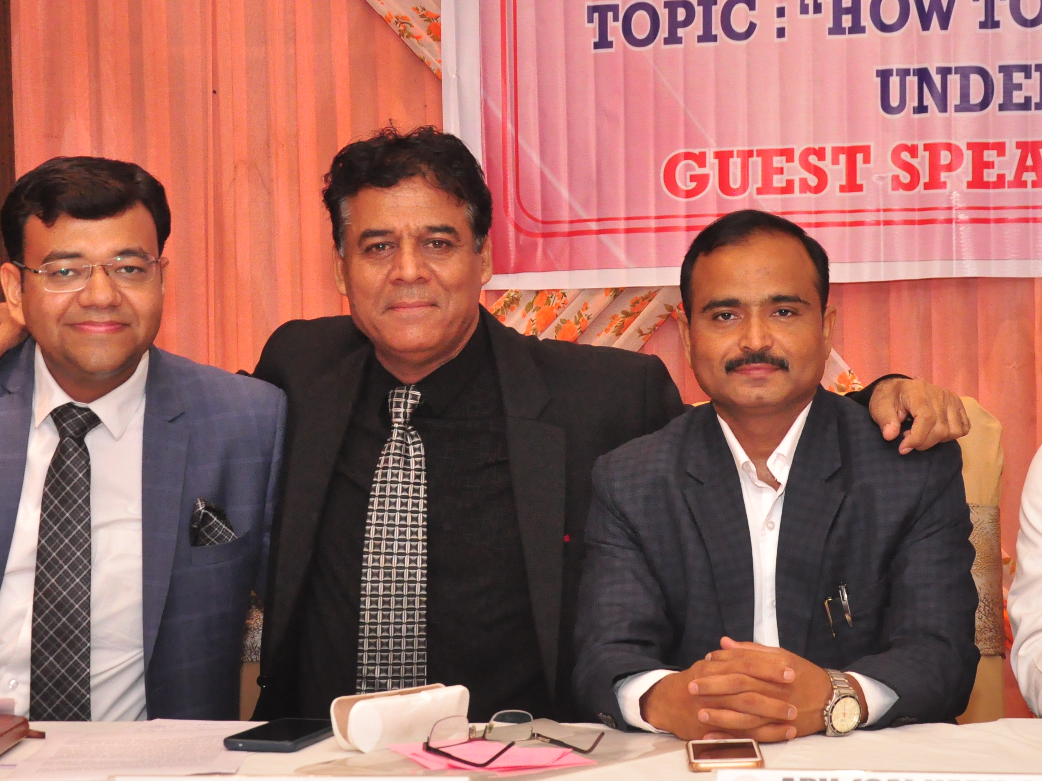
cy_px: 448
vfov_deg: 18.4
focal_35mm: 80
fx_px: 2408
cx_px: 613
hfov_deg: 24.4
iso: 1600
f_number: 4.2
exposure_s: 1/125
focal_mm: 32
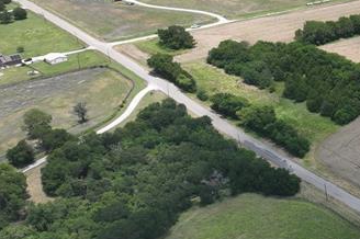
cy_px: 62
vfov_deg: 17.4
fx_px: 779
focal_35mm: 78
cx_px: 526
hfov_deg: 22.0
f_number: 2.8
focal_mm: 12.29
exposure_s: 1/2000
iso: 100
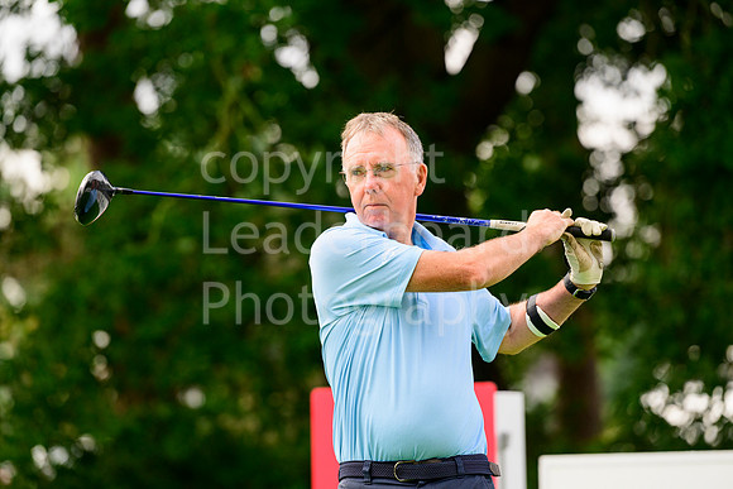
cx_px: 366
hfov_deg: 10.3
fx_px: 4073
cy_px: 244
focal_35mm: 200
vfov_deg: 6.9
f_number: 4
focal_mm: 200
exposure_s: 1/1600
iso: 640
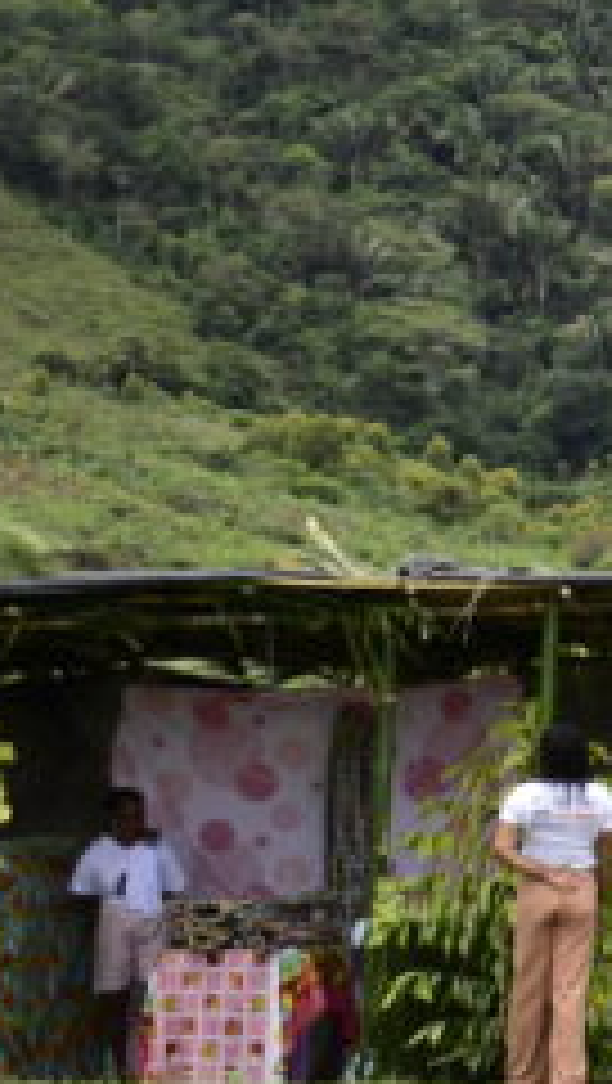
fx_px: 5382
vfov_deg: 11.5
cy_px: 304
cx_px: 1886
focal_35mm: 187
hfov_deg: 6.0
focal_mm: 28
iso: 800
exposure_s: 1/4000
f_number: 4.2
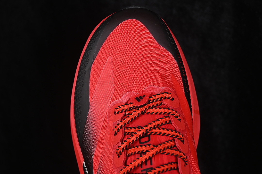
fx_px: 546
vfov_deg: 18.2
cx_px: 131
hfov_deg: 27.0
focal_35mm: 75
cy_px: 87
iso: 160
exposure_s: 1/80
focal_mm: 50
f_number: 7.1
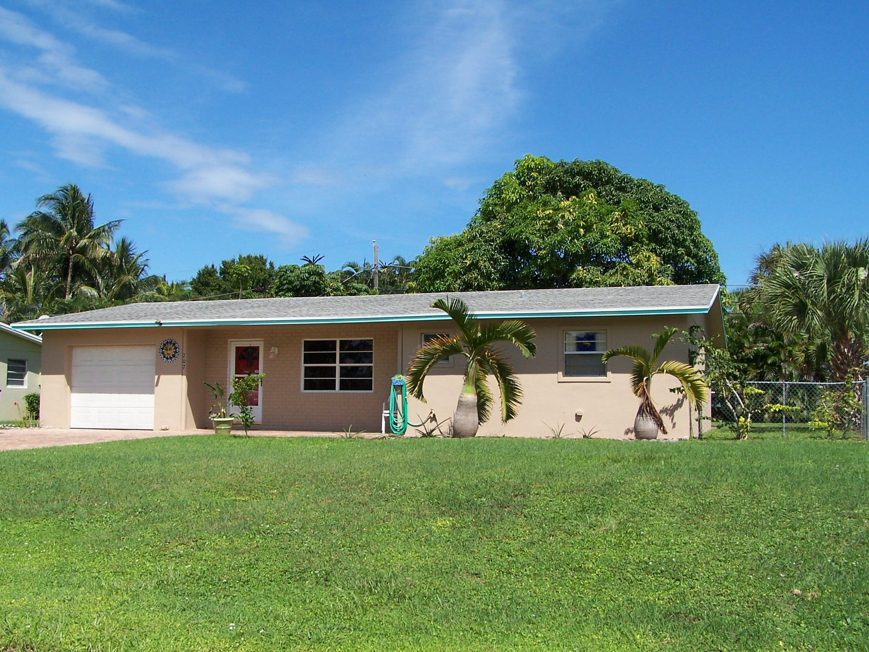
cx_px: 434
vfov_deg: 36.0
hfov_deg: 46.8
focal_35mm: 40
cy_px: 326
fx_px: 1004
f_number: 5.6
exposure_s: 1/350
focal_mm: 6.7
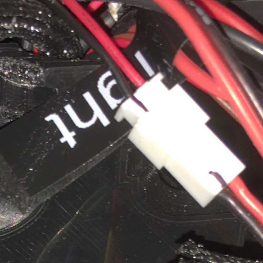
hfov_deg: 13.7
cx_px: 32
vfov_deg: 13.2
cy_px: 373
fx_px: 1083
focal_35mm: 126
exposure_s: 1/34
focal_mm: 4.15
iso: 25
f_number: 2.2
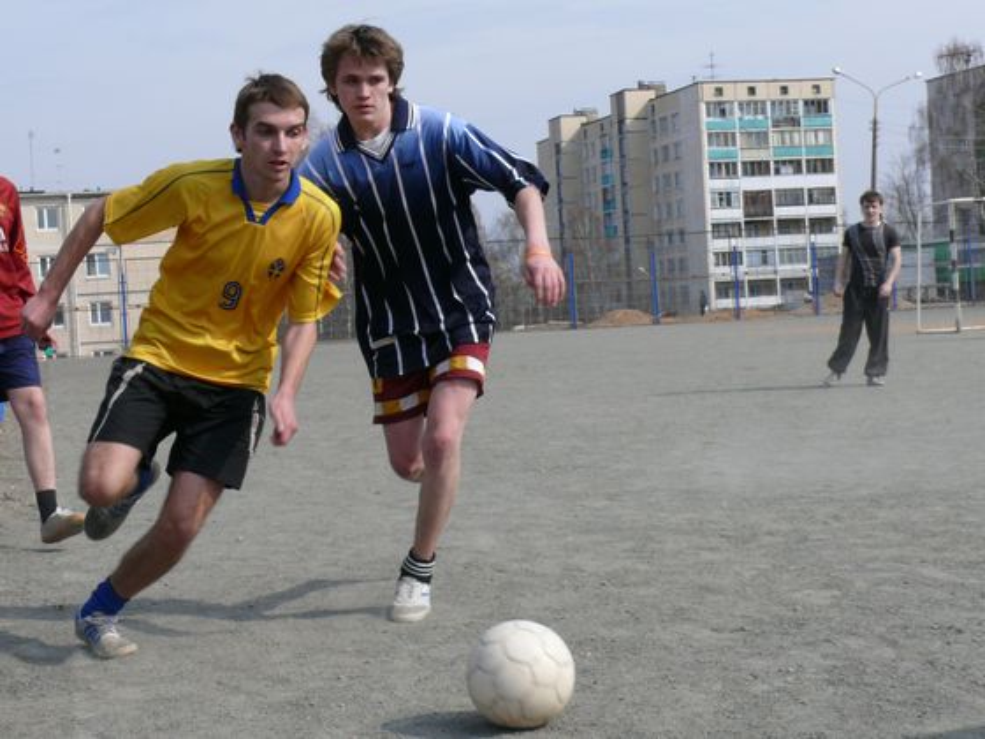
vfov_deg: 23.3
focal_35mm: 63
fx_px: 1793
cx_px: 492
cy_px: 370
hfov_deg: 30.7
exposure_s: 1/400
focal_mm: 10.3
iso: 100
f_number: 6.3
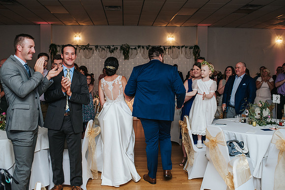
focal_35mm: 37
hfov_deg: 52.3
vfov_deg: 36.3
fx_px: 290
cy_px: 95
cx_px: 142
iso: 1000
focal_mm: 35
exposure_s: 1/200
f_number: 3.2
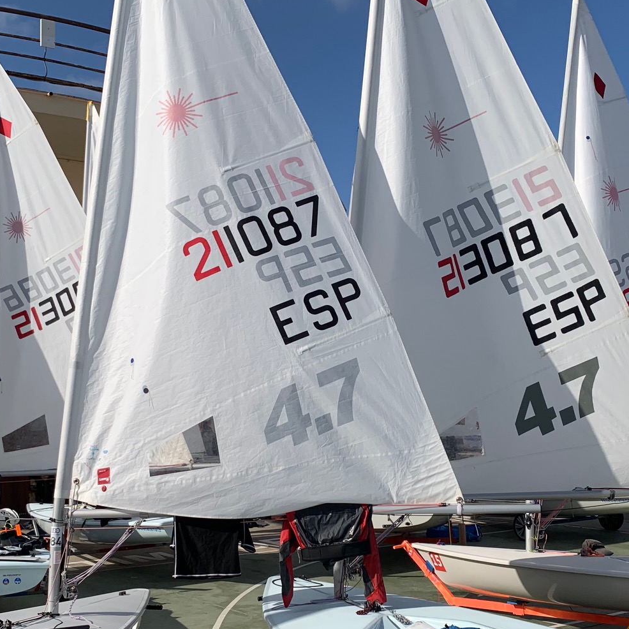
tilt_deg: +6.0
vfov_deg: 35.9
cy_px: 373
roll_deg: -1.4
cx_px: 302
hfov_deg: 36.1
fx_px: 966
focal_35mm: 47
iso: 25
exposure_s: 1/4464
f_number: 1.8
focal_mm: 4.25
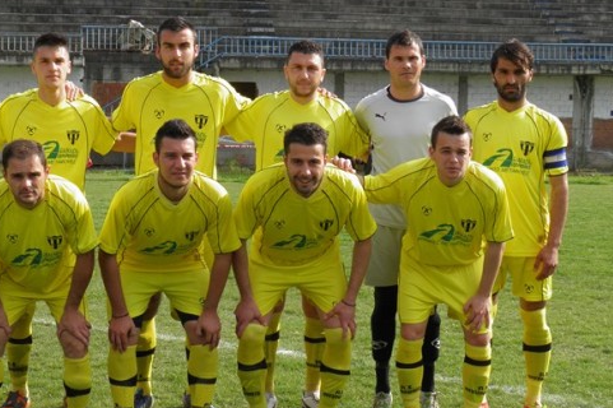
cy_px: 203
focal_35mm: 70
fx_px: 1191
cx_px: 200
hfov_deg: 28.7
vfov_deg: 19.4
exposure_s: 1/250
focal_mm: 8.9
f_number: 5.5
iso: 50
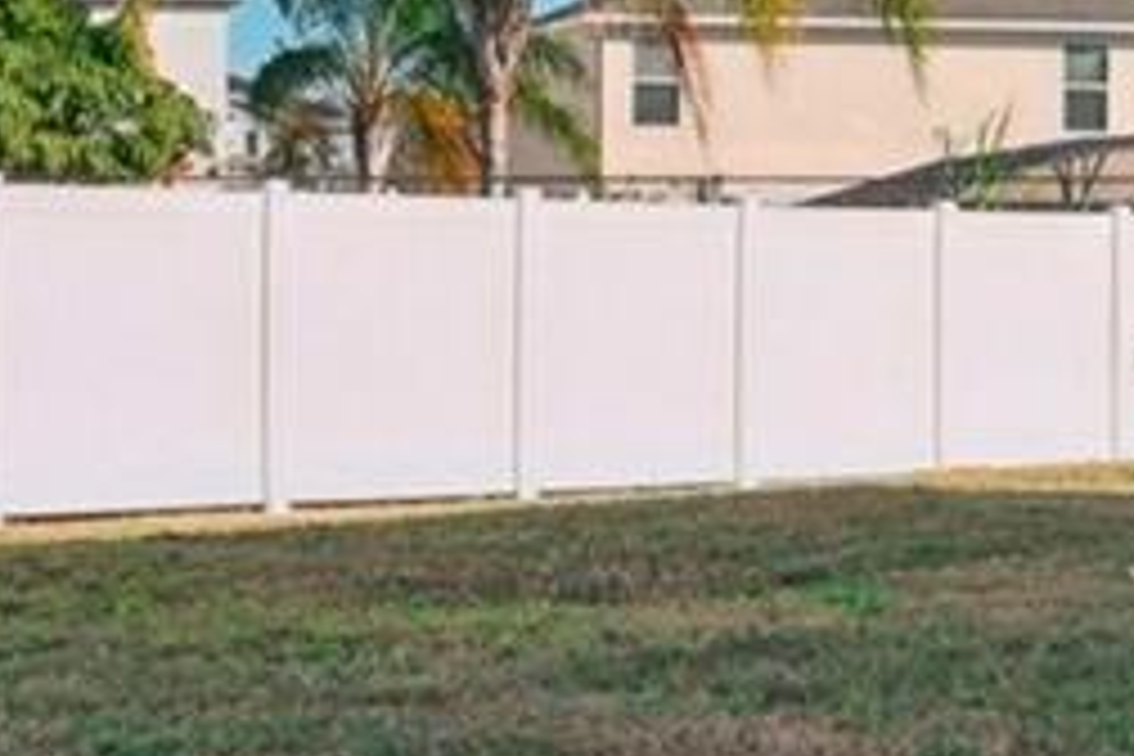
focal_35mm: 89
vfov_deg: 15.3
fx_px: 2803
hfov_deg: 22.7
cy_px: 234
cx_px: 338
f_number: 8
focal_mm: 14
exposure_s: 1/400
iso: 400
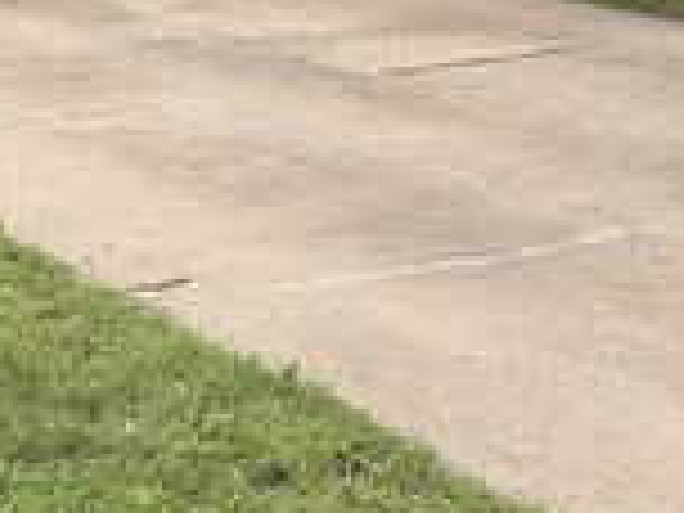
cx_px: 279
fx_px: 1759
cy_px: -245
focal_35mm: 89
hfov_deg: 22.0
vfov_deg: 15.4
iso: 64
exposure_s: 1/4545
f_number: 1.78
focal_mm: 6.76
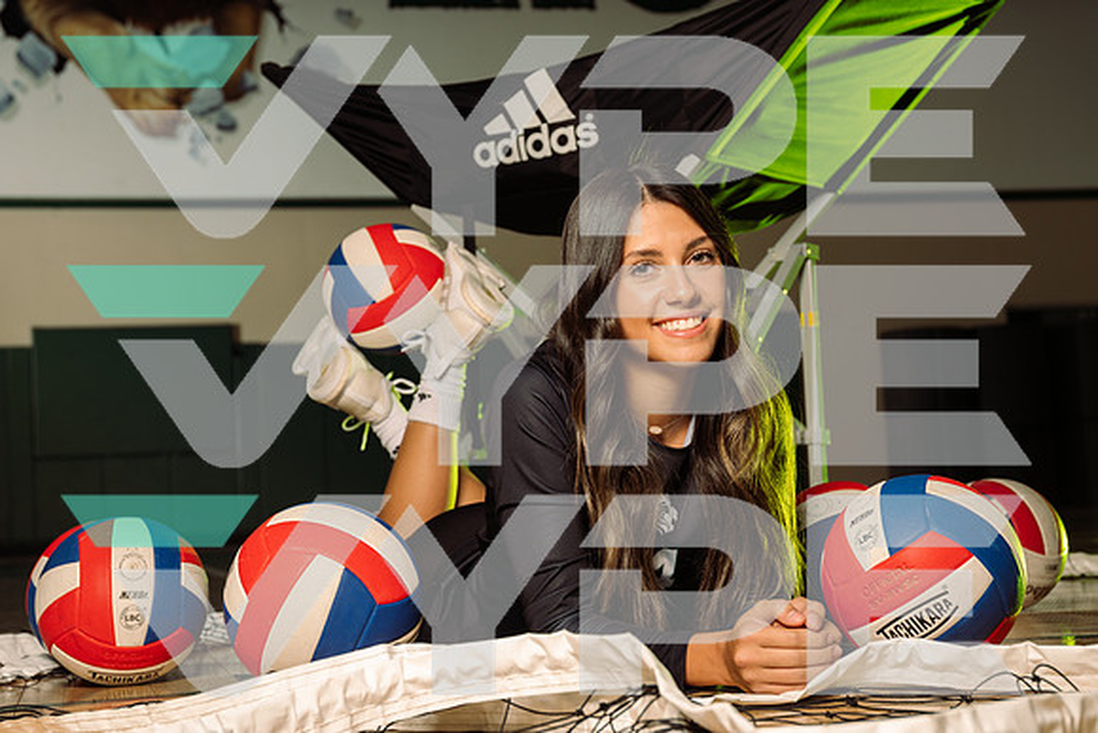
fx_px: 1983
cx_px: 549
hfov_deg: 31.0
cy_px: 366
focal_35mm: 65
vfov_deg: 20.9
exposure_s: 1/250
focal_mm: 65
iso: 250
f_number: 7.1
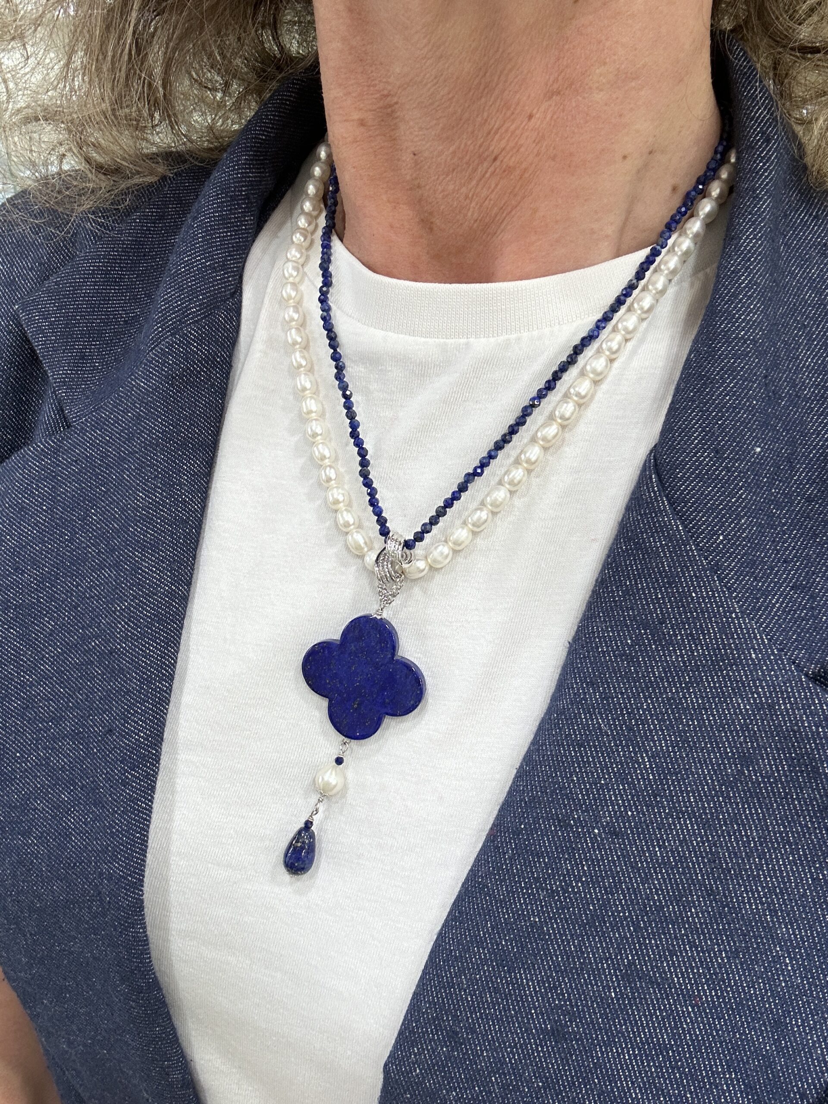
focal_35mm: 30
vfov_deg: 60.0
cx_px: 414
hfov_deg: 46.8
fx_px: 957
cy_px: 552
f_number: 1.9
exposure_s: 1/100
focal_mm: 2.69
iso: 40
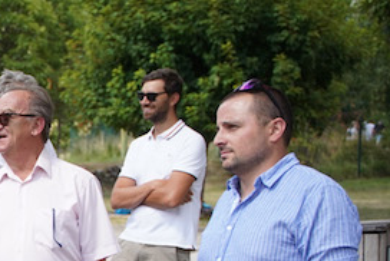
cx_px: -171
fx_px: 1019
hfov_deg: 19.3
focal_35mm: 94
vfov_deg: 14.4
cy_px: 257
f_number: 2.8
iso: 500
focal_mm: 32
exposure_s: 1/2000
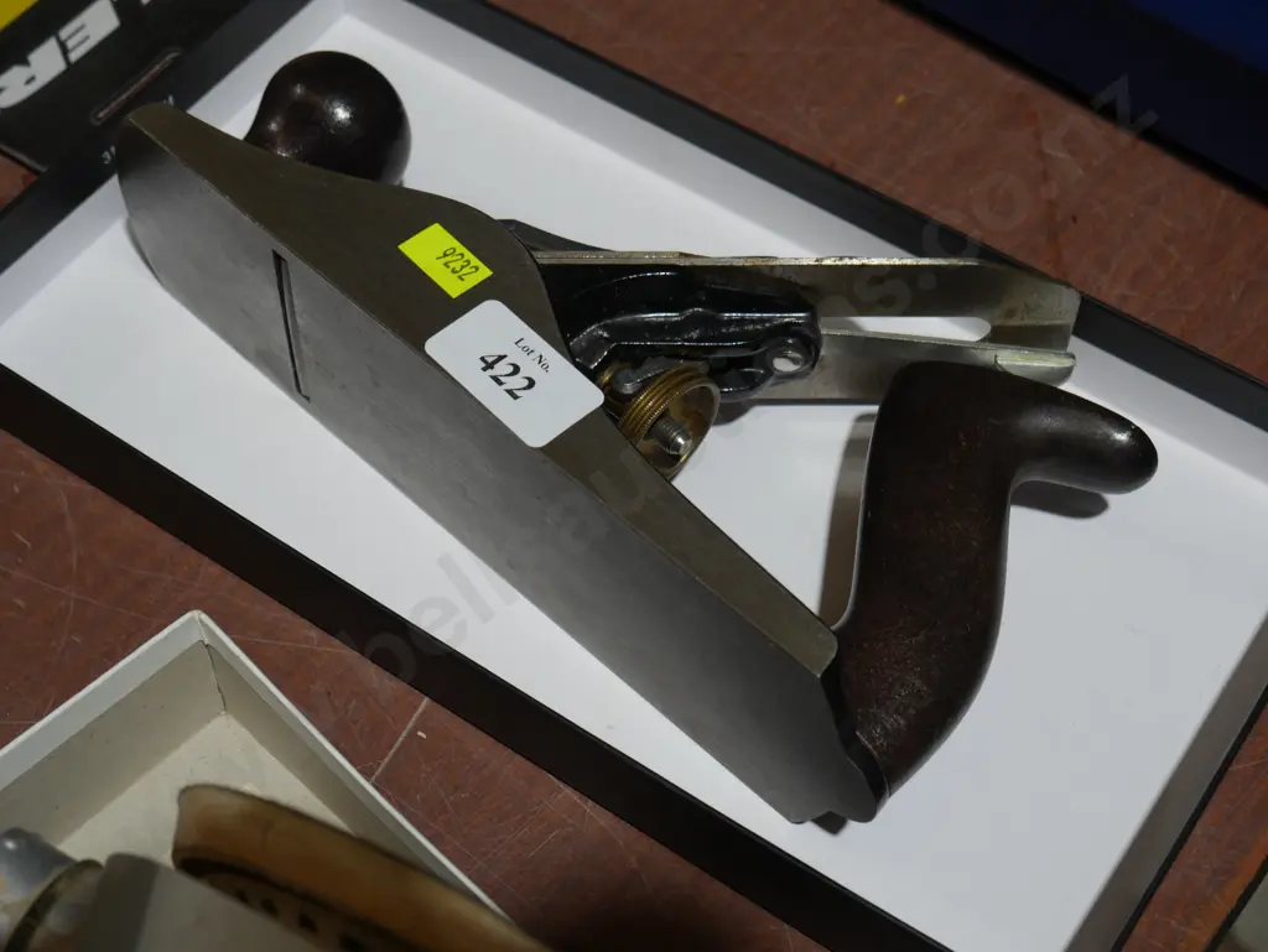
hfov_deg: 34.3
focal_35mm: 56
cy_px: 476
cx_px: 634
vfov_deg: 26.1
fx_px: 2052
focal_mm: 28
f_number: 5.3
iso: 250
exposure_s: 1/60
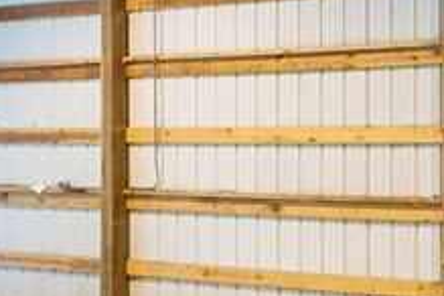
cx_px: 124
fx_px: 1529
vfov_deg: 11.1
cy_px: 121
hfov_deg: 16.5
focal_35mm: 124
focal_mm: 16
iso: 200
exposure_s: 1/3
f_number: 8
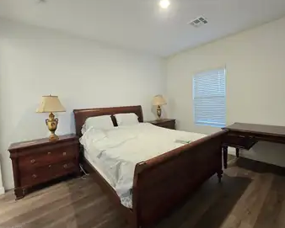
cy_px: 110
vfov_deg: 84.1
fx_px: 127
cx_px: 157
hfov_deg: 96.4
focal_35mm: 15
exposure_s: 1/60
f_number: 2.2
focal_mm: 2.2
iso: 640
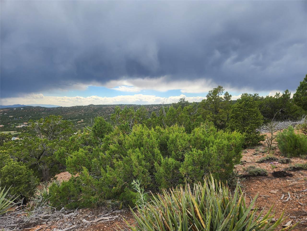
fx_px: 204
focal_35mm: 23
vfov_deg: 58.9
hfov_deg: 73.9
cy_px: 116
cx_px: 154
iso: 20
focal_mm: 5.4
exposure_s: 1/871
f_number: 1.8
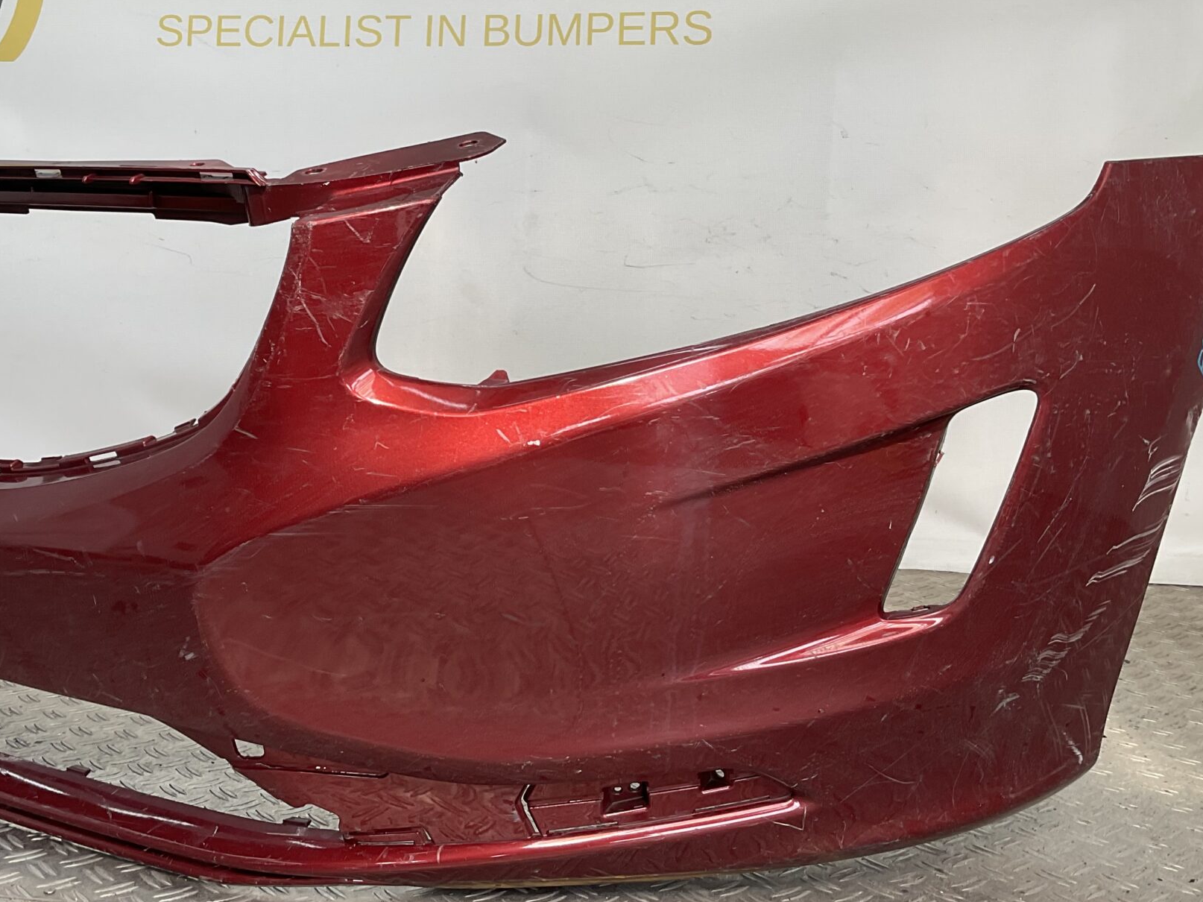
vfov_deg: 31.4
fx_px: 1598
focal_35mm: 46
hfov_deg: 41.0
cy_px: 367
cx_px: 451
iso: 16
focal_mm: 3
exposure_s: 1/222
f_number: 1.8
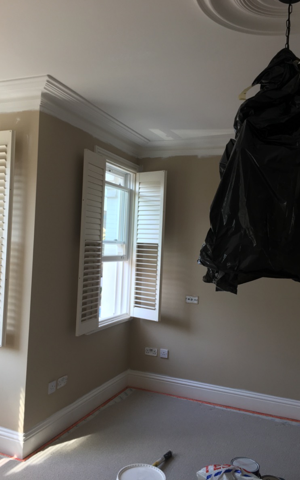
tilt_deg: +1.4
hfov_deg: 40.6
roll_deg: -2.6
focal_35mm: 31
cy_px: 238
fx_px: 405
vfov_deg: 61.2
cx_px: 150
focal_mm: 4.15
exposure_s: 1/100
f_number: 2.2
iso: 32
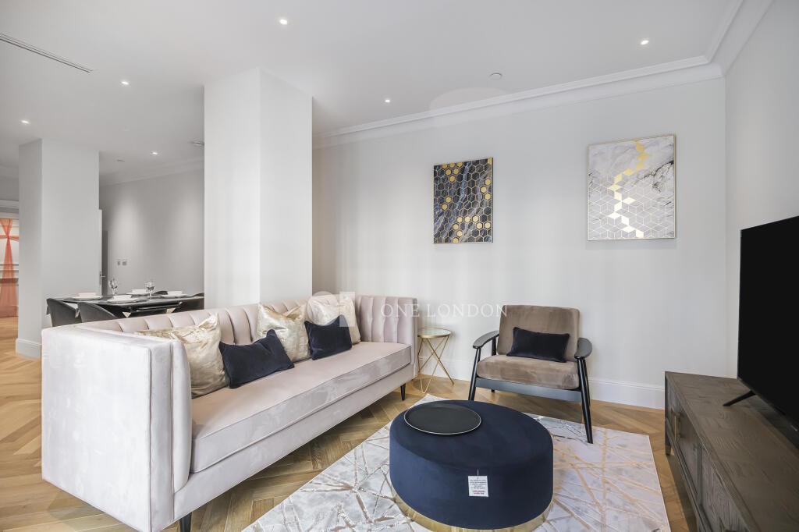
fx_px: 377
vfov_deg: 70.4
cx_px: 400
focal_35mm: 17
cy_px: 266
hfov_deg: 93.3
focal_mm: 11.4
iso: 640
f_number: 5.6
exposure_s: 1/20
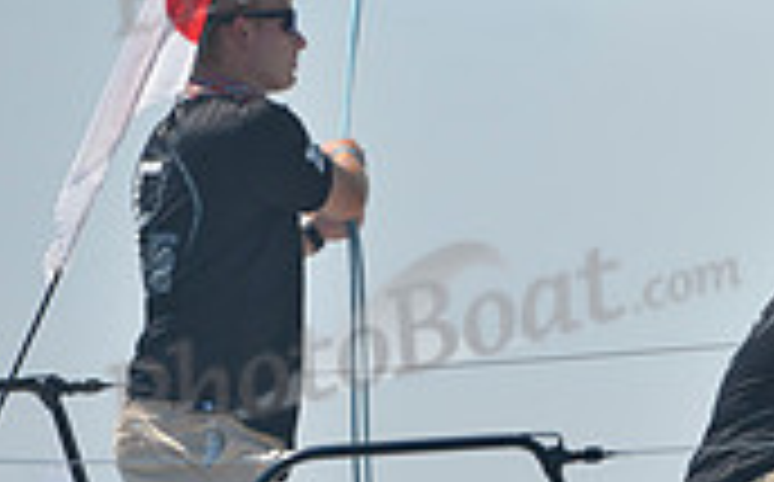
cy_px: 507
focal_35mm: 1379
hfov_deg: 1.5
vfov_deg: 0.9
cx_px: 976
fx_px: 29051
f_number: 4.5
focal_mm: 400
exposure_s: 1/1250
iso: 200
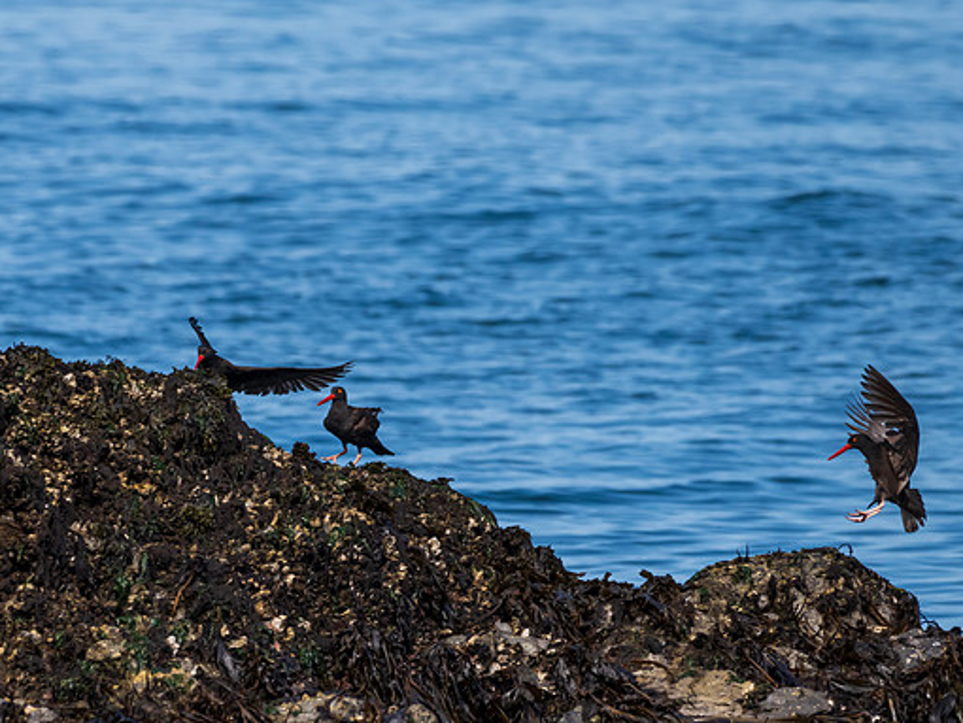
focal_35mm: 920
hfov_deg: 2.2
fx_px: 25606
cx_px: 253
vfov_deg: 1.6
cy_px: 490
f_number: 7.1
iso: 900
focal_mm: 500
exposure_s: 1/2500
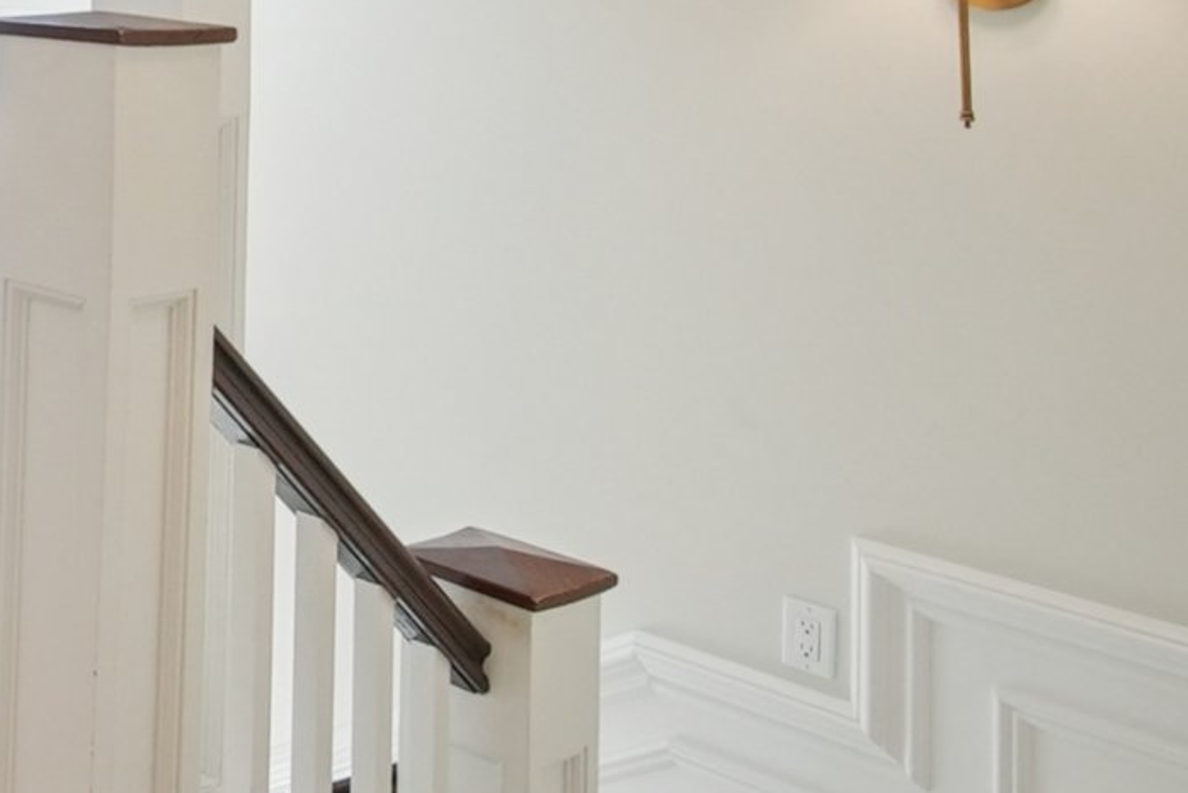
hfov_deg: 29.8
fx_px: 1453
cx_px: -526
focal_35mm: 44
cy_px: -67
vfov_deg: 28.0
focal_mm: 10
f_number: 9
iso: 1250
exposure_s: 1/60
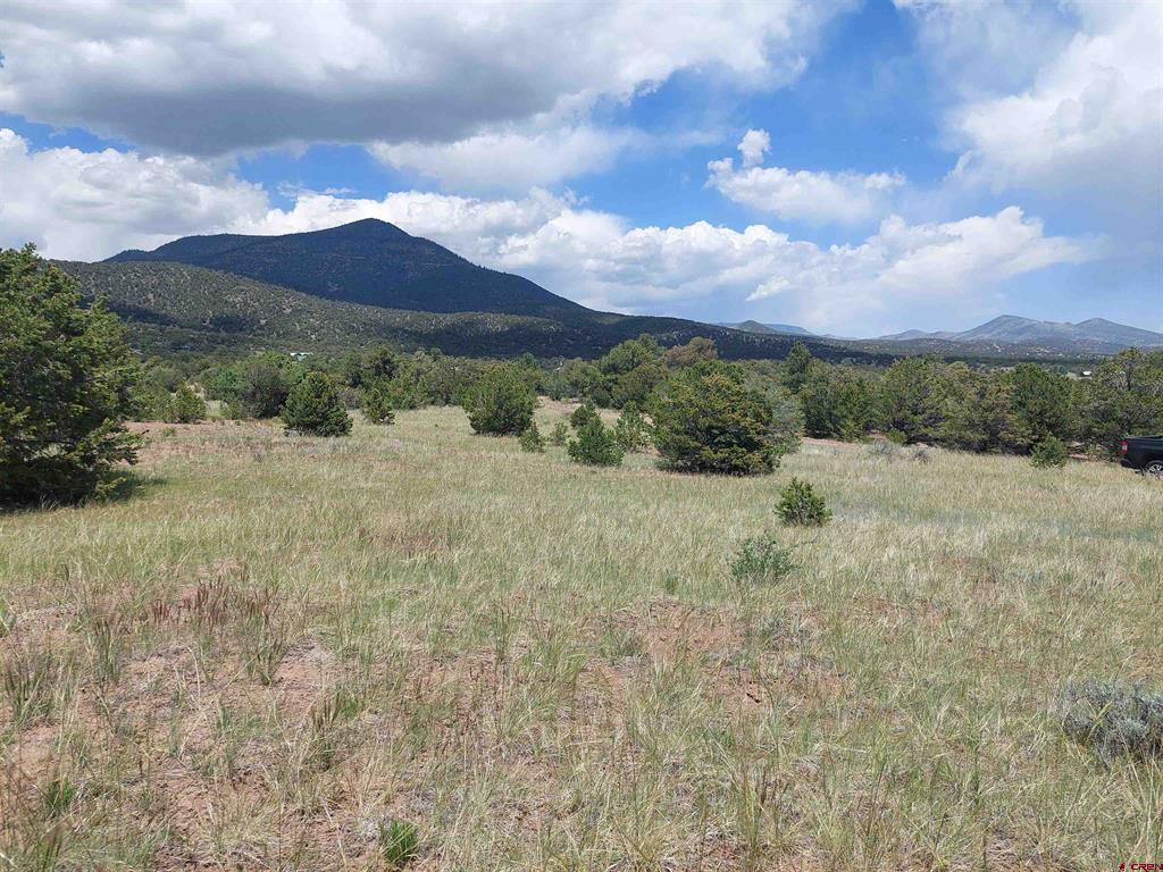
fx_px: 806
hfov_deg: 71.6
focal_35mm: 24
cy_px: 436
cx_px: 582
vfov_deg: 56.8
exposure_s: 1/2113
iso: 40
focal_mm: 5.23
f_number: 1.8
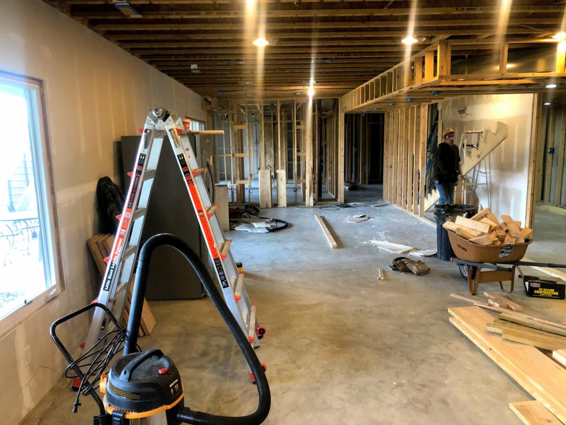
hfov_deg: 63.4
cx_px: 283
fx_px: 458
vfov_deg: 49.7
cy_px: 212
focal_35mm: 28
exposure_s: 1/15
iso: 50
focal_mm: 4
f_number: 1.8
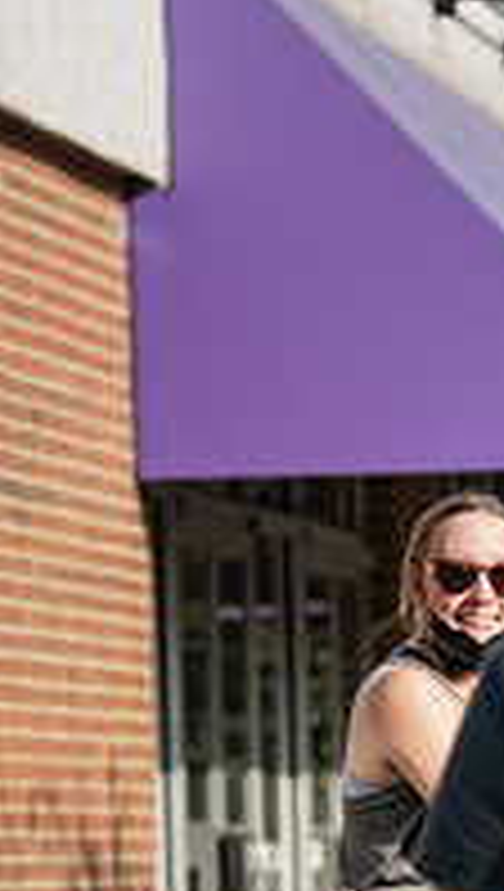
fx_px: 10504
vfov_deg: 4.9
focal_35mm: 444
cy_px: 749
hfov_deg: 2.7
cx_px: 976
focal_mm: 145
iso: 160
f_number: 5.6
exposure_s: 1/400
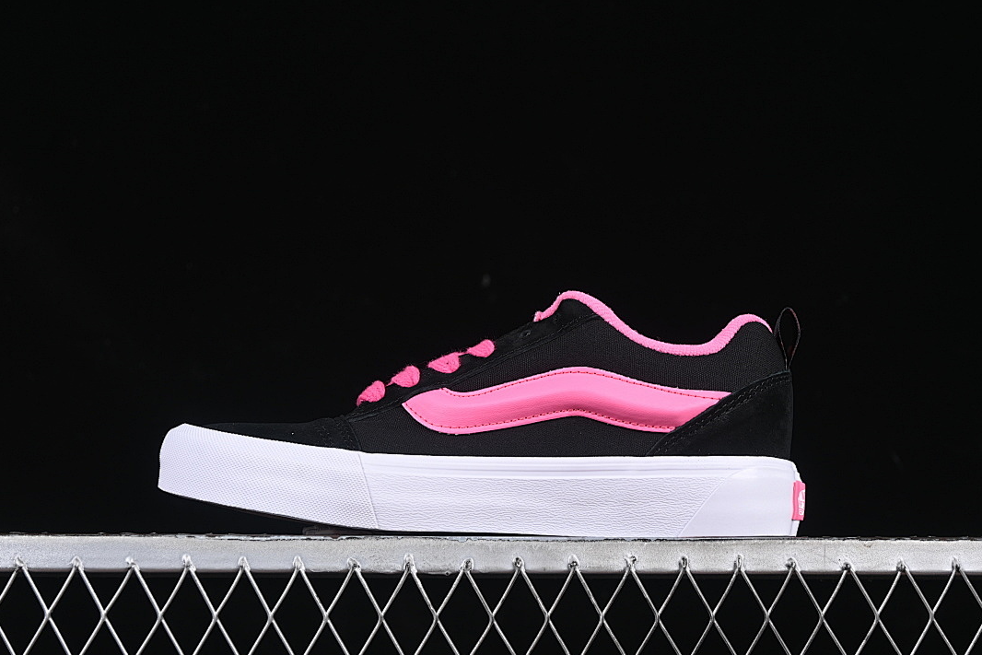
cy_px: 330
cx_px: 494
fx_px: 2073
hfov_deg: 26.6
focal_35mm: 76
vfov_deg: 18.0
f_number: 6.3
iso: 160
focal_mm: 50
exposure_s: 1/50
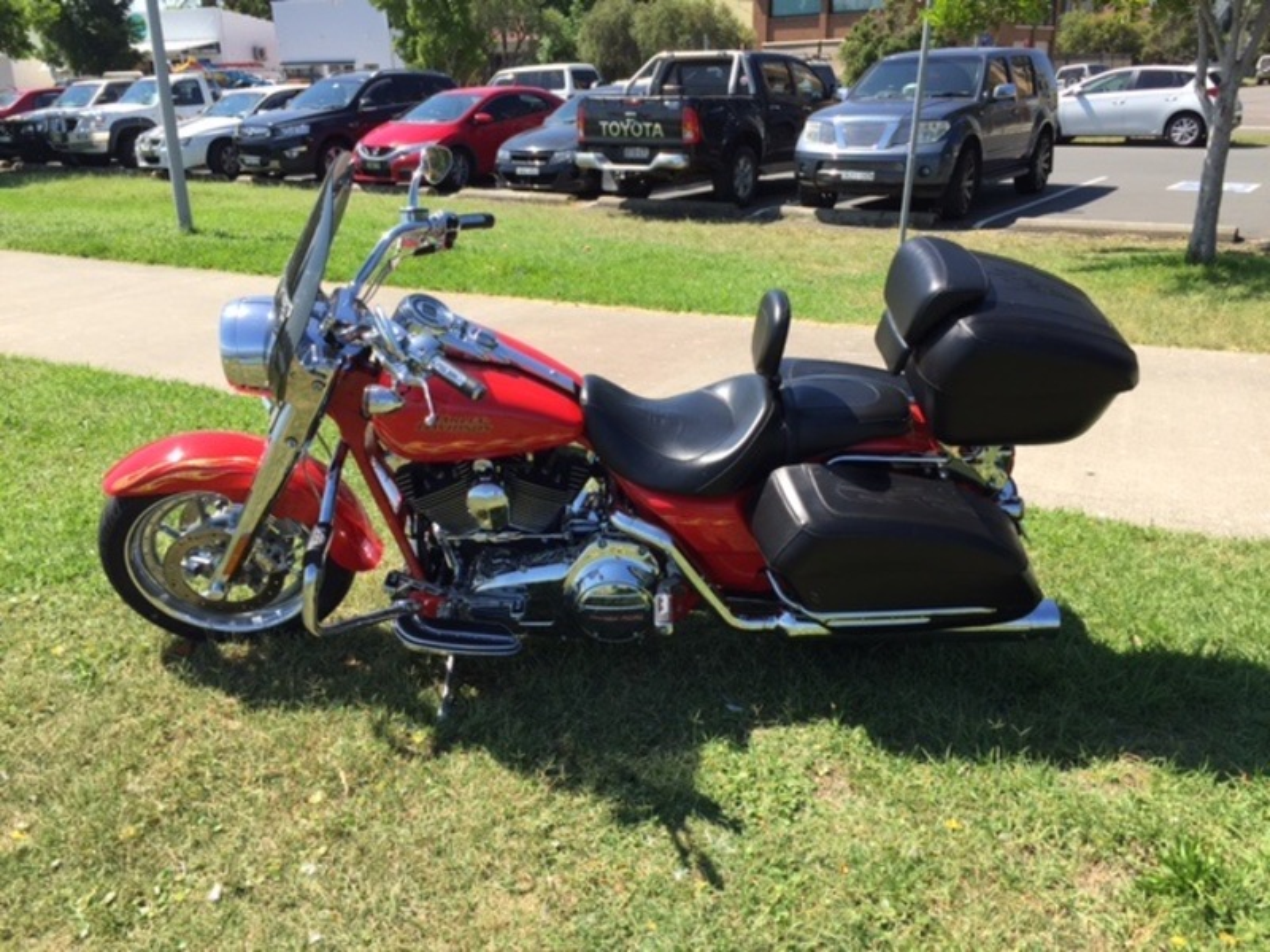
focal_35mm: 29
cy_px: 476
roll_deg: +0.4
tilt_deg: -18.5
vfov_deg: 48.2
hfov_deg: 61.7
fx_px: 1064
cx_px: 635
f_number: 2.2
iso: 32
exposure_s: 1/989
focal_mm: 4.15
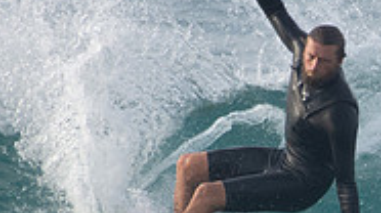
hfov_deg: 0.9
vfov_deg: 0.5
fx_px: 24776
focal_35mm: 2456
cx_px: 410
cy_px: 235
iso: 640
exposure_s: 1/2000
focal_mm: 500
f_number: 5.6
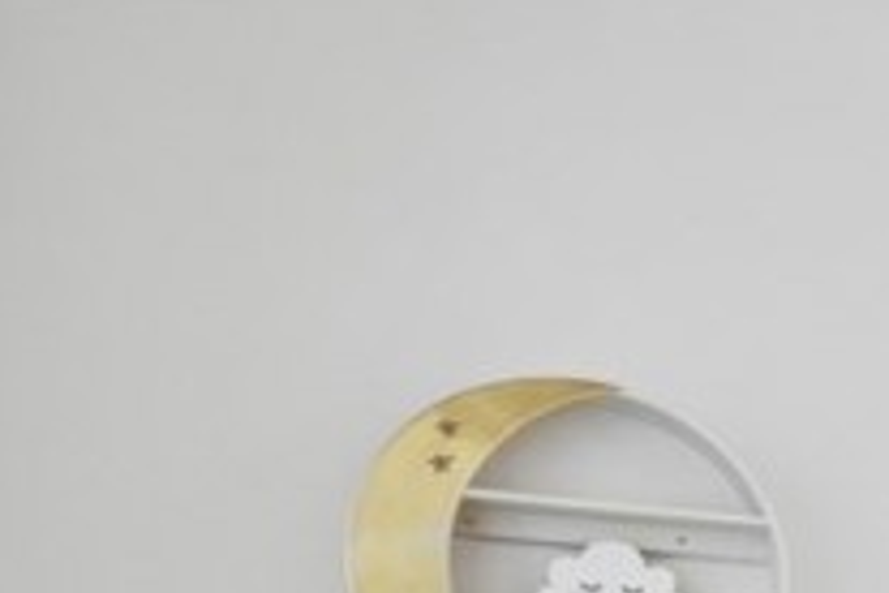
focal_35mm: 79
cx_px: 1842
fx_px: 1951
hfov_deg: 17.3
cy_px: 922
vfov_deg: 15.7
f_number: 8
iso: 200
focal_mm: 16
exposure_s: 1/30
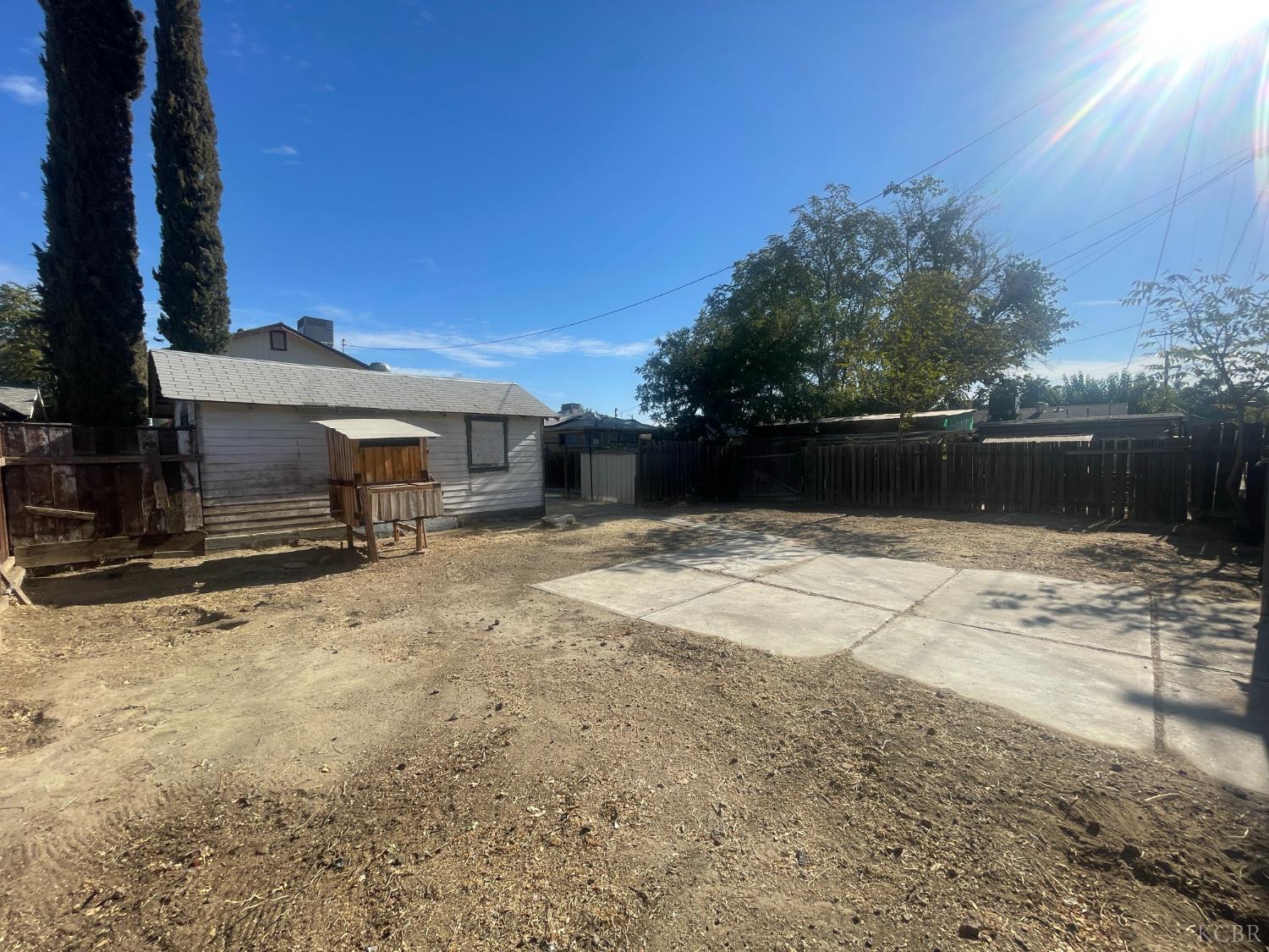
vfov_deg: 89.9
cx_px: 634
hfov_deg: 106.2
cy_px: 476
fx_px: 477
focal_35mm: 13
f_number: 2.4
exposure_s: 1/999
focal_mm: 1.54
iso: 25
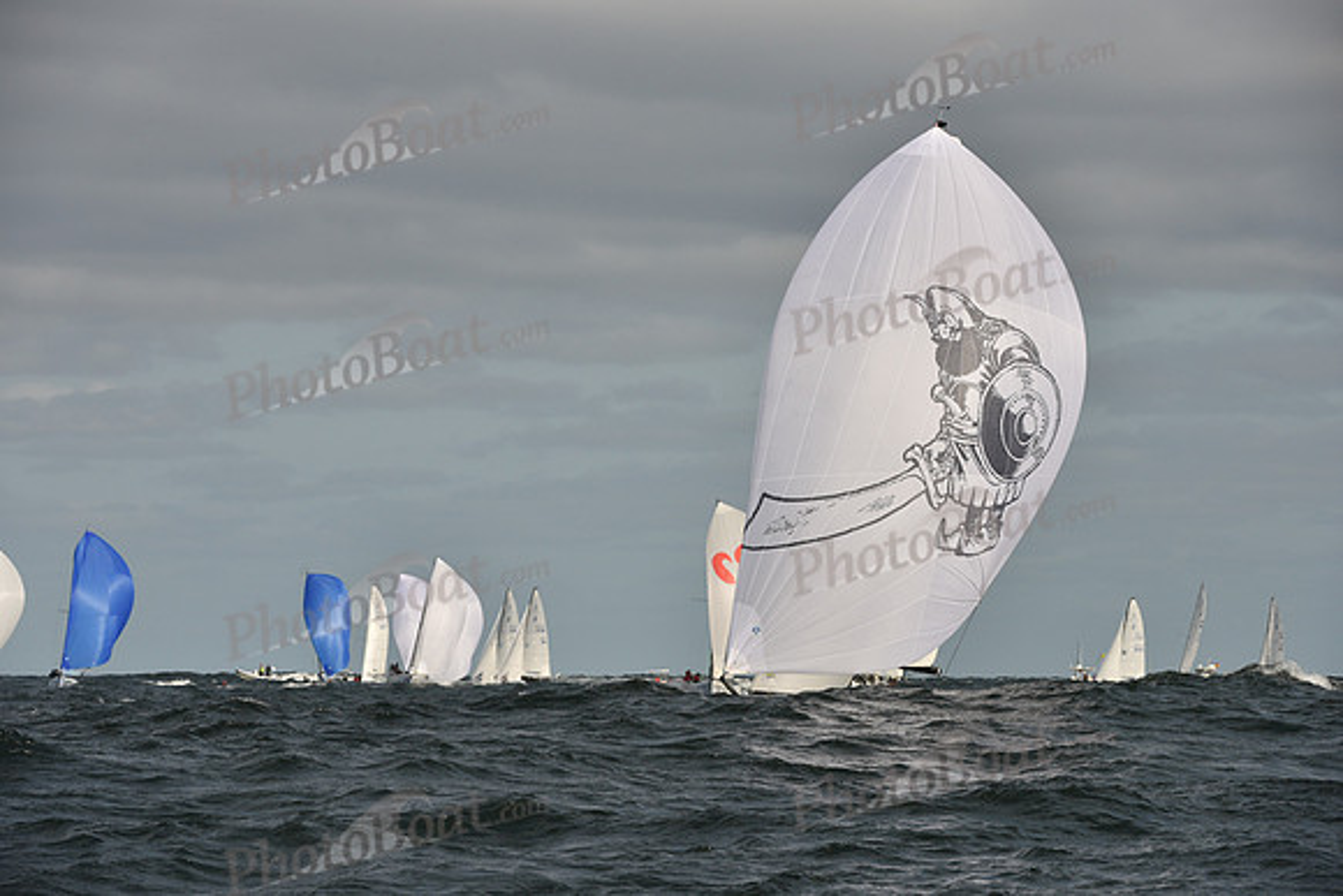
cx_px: 672
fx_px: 7836
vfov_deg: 6.5
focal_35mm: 210
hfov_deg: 9.8
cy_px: 448
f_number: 9
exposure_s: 1/1600
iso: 320
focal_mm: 210
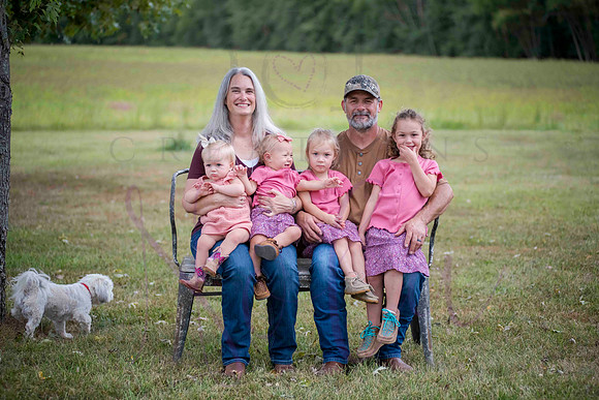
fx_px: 1331
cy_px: 200
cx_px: 300
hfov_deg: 25.4
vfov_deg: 17.1
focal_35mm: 80
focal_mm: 80
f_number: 2.8
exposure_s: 1/640
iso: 400
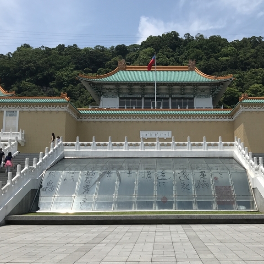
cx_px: 165
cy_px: 138
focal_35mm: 44
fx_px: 380
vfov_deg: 38.3
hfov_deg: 38.1
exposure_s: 1/3300
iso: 20
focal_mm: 3.99
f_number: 1.8
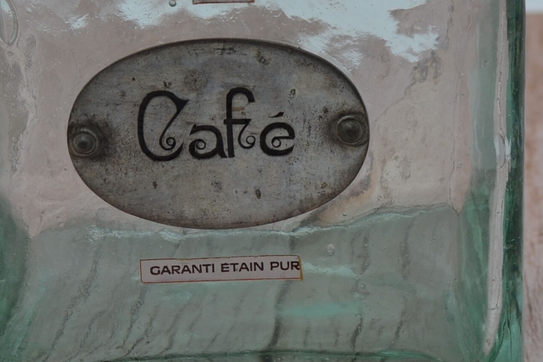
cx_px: 242
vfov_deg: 7.3
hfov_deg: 10.9
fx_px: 2847
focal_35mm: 189
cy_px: 164
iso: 140
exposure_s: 1/125
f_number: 5.6
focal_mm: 35
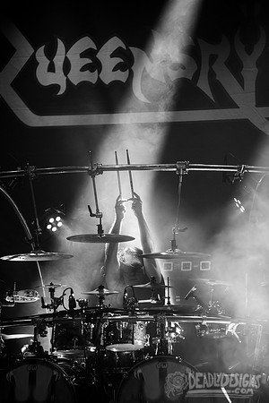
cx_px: 134
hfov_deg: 6.9
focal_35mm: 200
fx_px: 2241
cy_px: 202
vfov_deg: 10.3
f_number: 3.2
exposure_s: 1/320
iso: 2500
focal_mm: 200
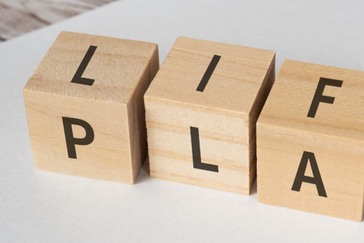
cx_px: 266
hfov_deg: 23.4
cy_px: 63
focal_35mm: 86
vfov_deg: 15.8
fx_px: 870
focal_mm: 50
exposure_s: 1/50
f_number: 11
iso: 1000
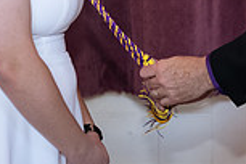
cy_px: -41
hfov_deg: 11.3
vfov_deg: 7.5
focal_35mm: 182
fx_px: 1244
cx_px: 174
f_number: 3.5
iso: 2000
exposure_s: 1/200
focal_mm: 48
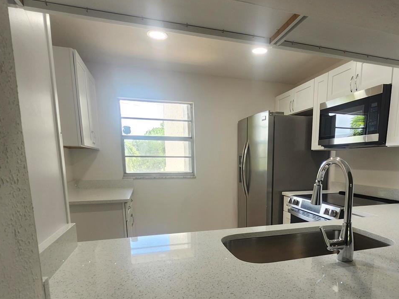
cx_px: 245
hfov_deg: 75.3
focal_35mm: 22
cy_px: 202
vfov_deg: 59.5
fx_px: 254
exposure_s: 1/60
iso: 40
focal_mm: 1.74
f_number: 2.2
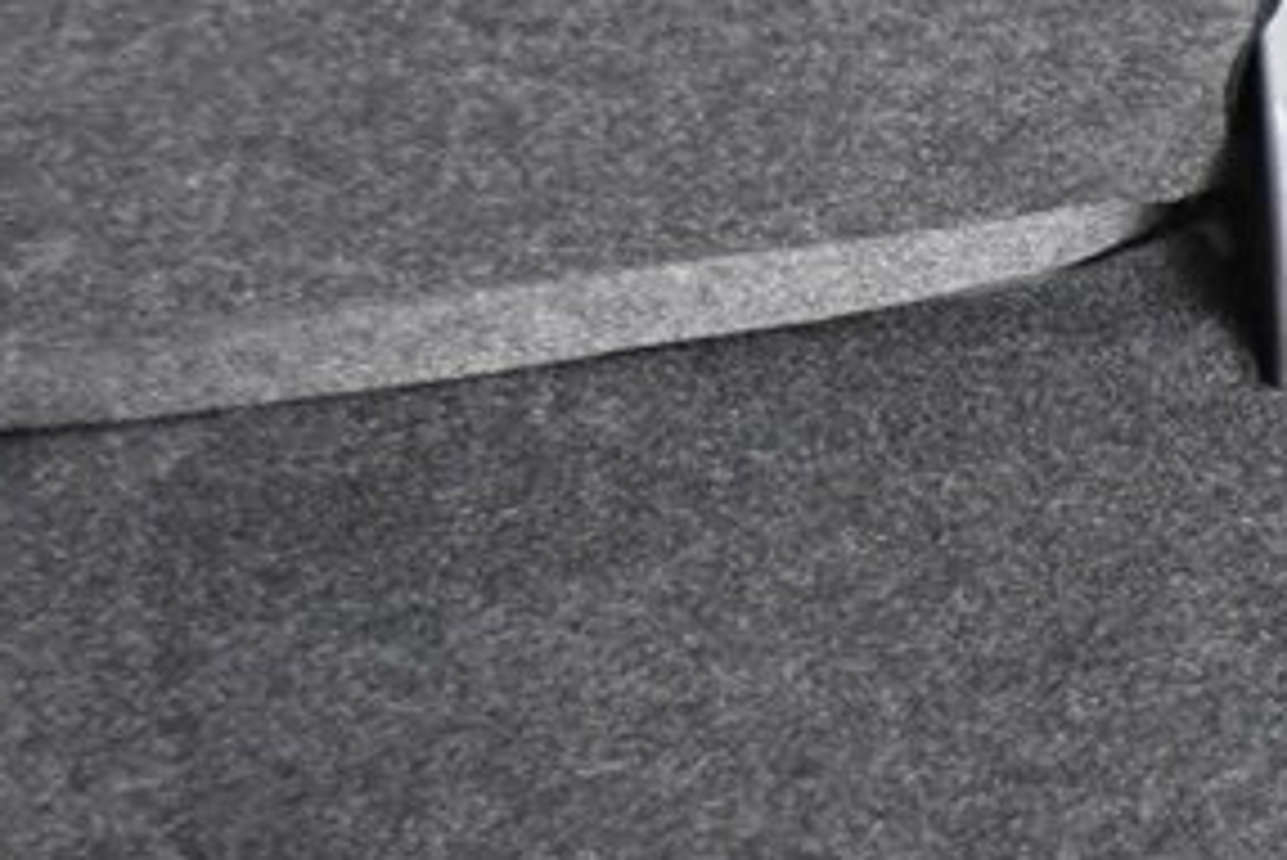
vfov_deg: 10.6
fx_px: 4614
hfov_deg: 14.3
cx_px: 2174
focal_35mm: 129
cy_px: 660
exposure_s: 1/40
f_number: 3
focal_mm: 24
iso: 3600
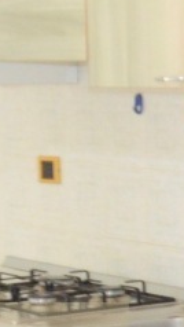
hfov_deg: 7.1
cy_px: 400
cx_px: 242
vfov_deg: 12.4
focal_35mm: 169
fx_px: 1465
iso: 400
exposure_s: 1/100
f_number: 4
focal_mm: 10
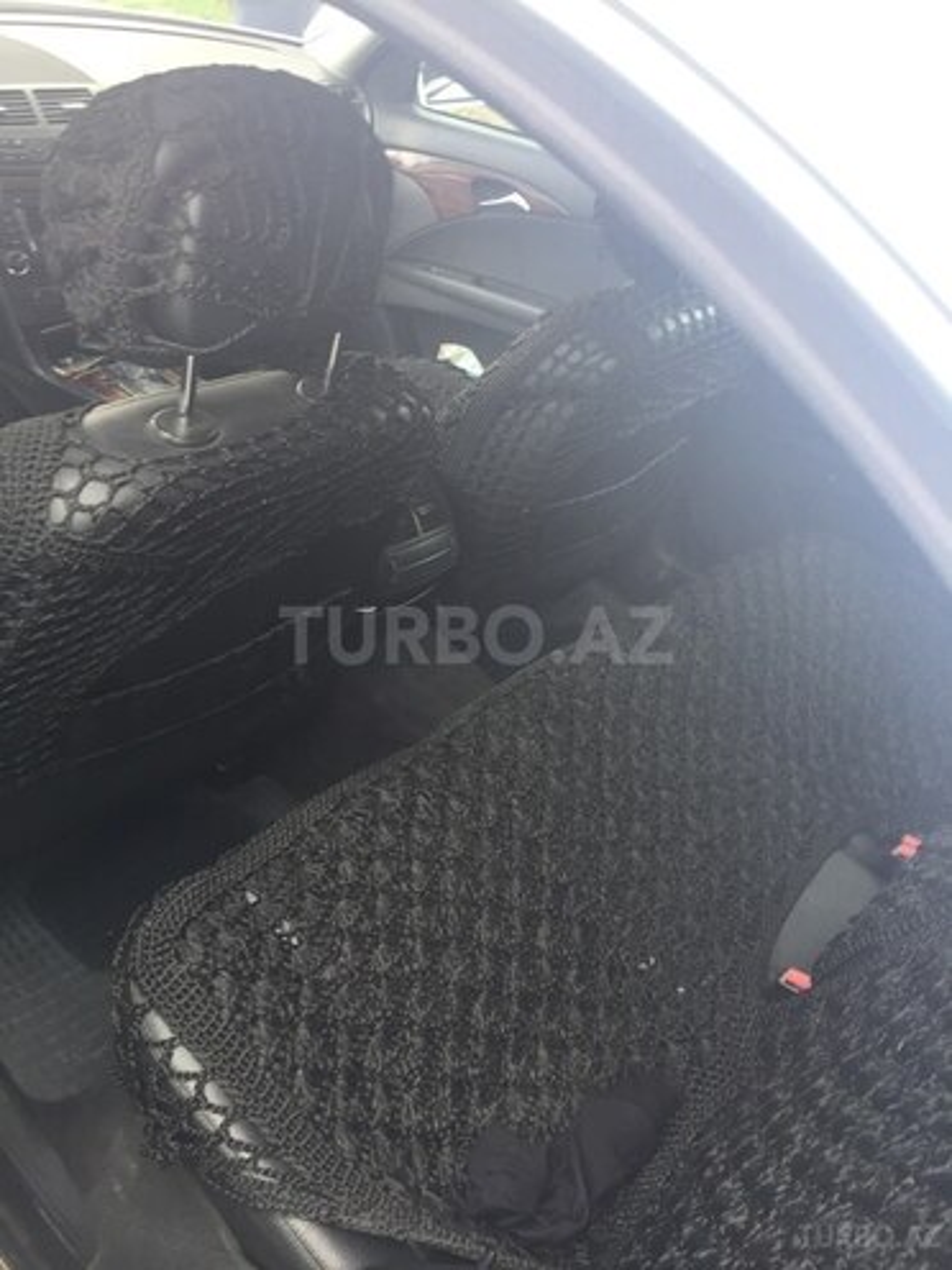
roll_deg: -8.8
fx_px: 1063
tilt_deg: -37.0
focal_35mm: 29
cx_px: 476
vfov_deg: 61.7
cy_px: 635
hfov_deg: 48.2
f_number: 2.2
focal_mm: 4.15
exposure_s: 1/100
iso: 50
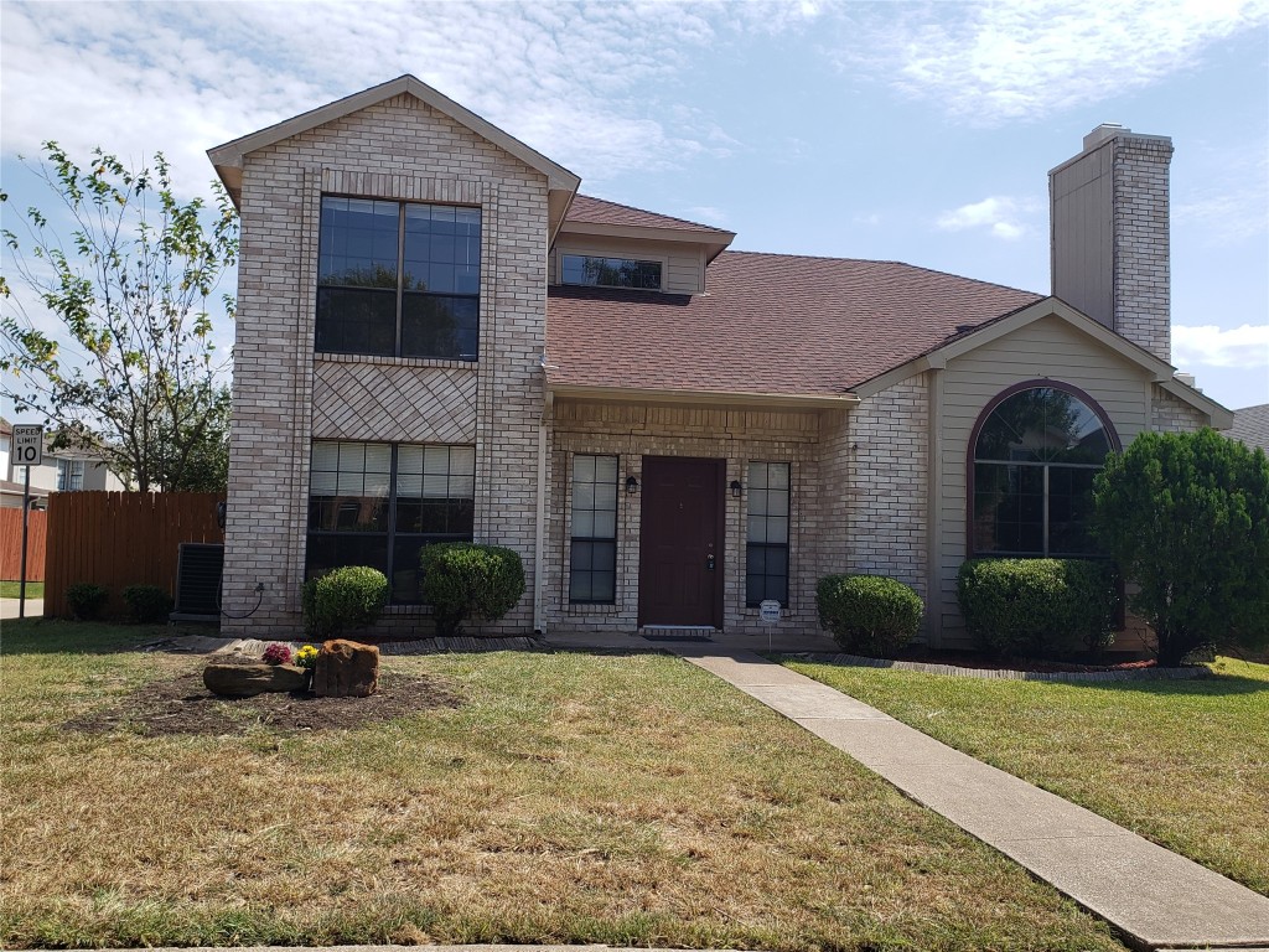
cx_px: 634
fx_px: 953
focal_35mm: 26
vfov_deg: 53.1
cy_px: 476
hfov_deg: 67.3
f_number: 2.4
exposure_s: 1/1505
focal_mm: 4.3
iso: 50
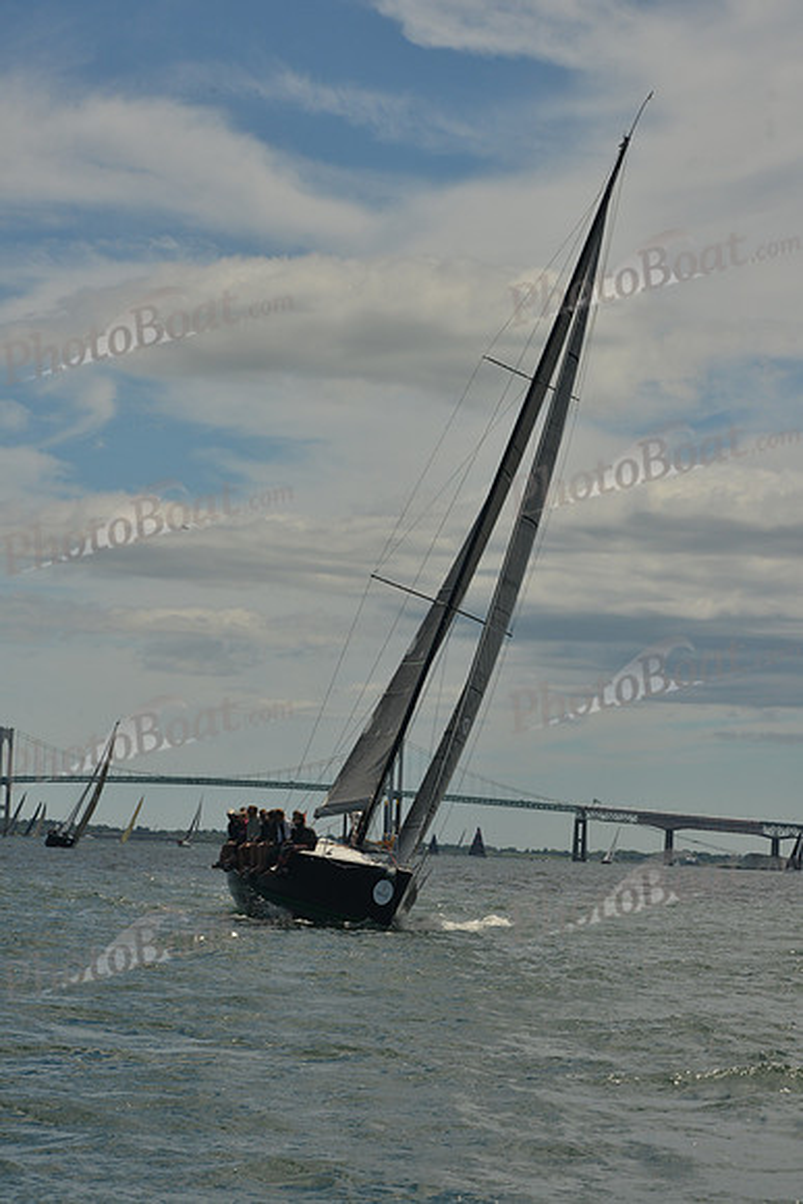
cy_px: 602
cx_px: 402
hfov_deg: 16.1
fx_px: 2842
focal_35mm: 85
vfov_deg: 23.9
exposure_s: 1/800
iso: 400
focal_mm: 85
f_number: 10
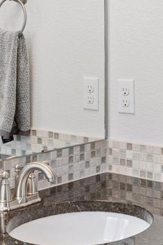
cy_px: 13
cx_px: 73
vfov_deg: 21.3
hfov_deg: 14.7
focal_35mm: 93
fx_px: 632
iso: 400
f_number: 9
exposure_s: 1/60
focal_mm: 33
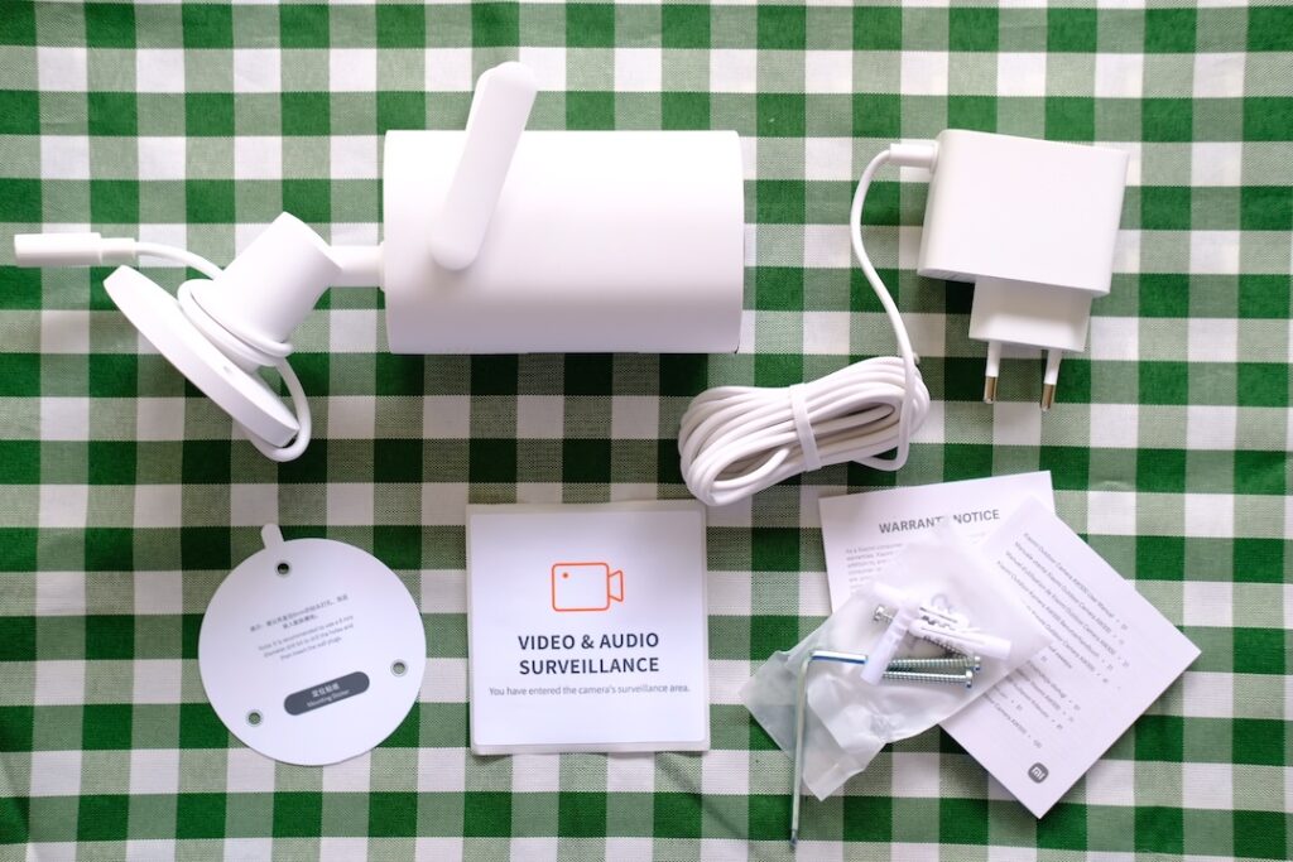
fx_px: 1904
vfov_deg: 25.5
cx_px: 646
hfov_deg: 37.5
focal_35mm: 53
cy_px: 431
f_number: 3.6
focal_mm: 35
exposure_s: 1/250
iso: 640
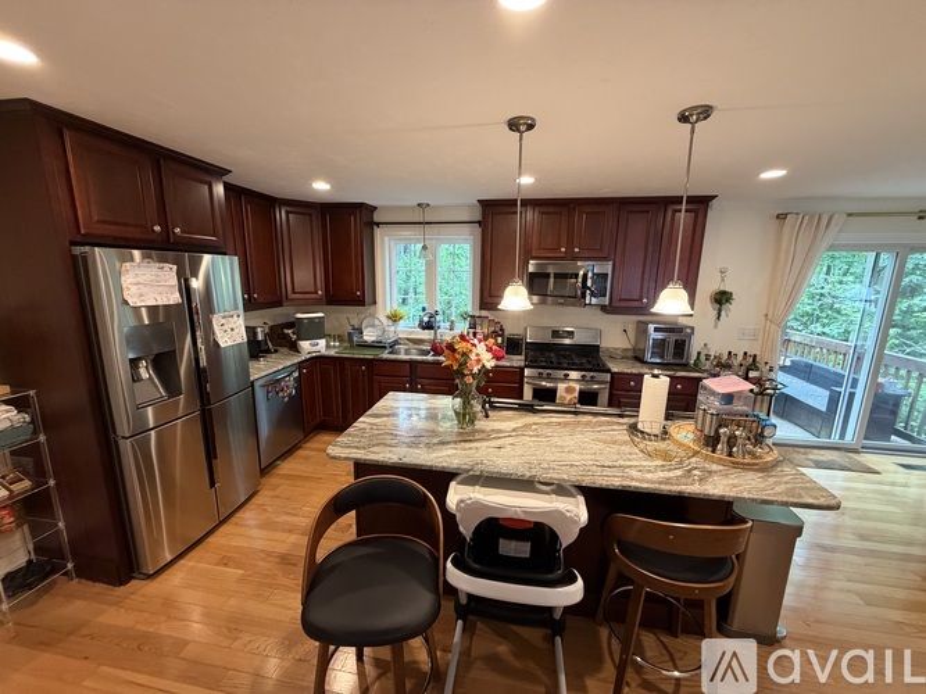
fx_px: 374
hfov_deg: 102.1
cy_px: 347
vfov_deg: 85.7
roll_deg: -1.2
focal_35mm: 14
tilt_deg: -11.2
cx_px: 463
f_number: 2.2
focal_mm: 2.22
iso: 320
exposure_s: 1/60
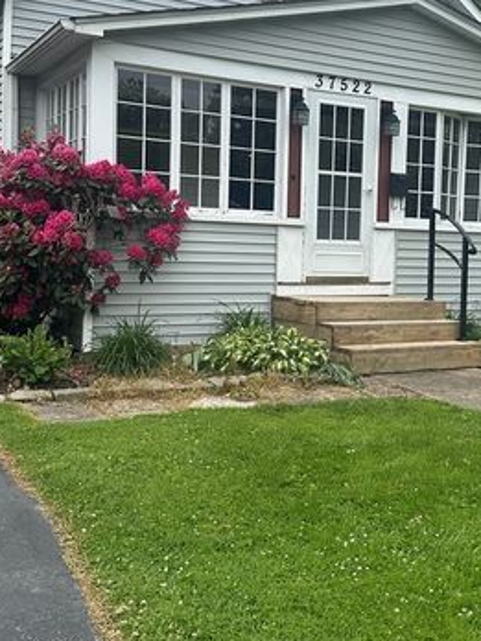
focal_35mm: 46
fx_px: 852
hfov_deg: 30.9
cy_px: 261
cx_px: 365
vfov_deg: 41.1
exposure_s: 1/3356
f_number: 1.78
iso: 80
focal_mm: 6.86
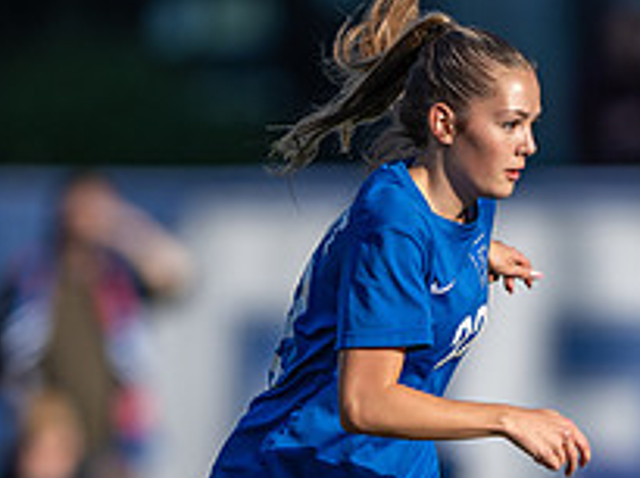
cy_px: 467
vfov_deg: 1.1
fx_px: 24657
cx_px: 437
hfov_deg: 1.5
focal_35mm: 1336
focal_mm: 400
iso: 140
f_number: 2.8
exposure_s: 1/2000
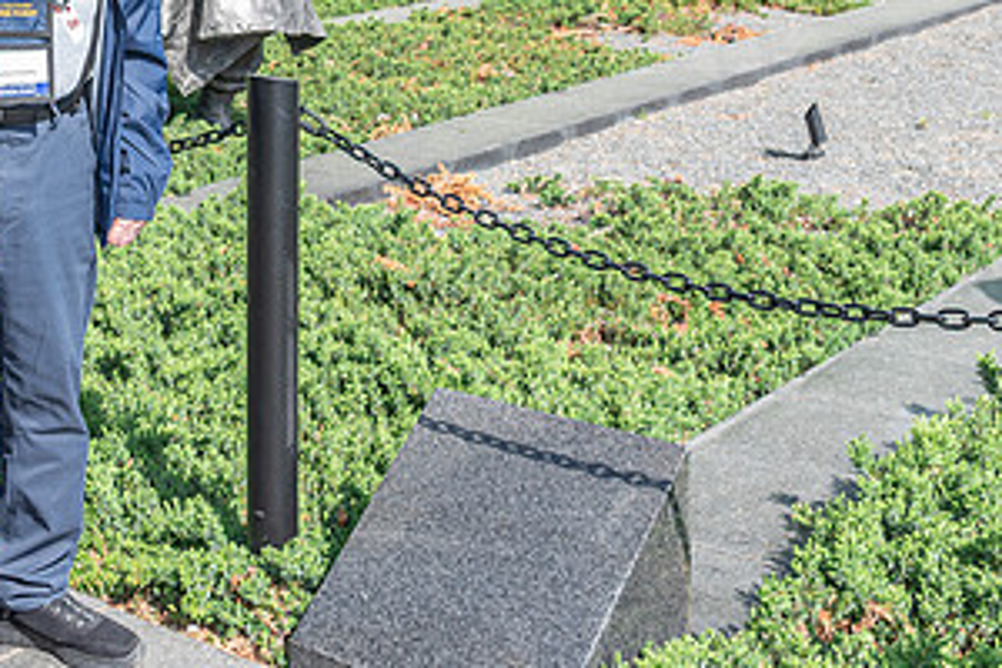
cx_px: -28
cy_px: -82
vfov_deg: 19.7
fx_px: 1837
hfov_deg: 28.4
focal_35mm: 66
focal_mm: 24
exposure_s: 1/125
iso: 100
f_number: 7.1
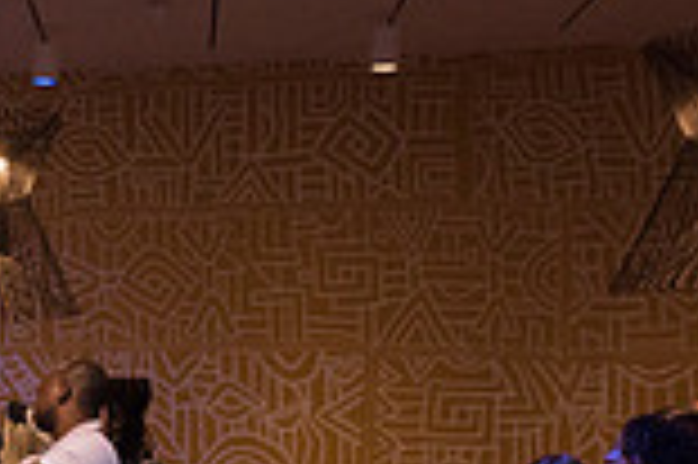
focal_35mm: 90
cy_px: 637
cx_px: -518
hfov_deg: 18.4
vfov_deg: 14.4
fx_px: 1743
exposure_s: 1/125
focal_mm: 24
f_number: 5
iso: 800
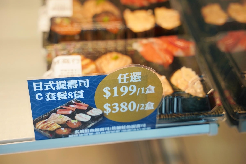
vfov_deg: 20.3
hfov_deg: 30.1
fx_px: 458
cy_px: 82
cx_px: 123
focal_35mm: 67
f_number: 4
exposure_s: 1/80
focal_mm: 67
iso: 400
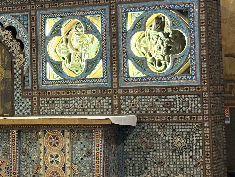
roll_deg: +1.2
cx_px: 19
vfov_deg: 11.6
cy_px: 44
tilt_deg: +4.5
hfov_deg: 15.2
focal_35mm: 128
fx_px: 869
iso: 500
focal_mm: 6.76
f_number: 1.78
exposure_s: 1/25
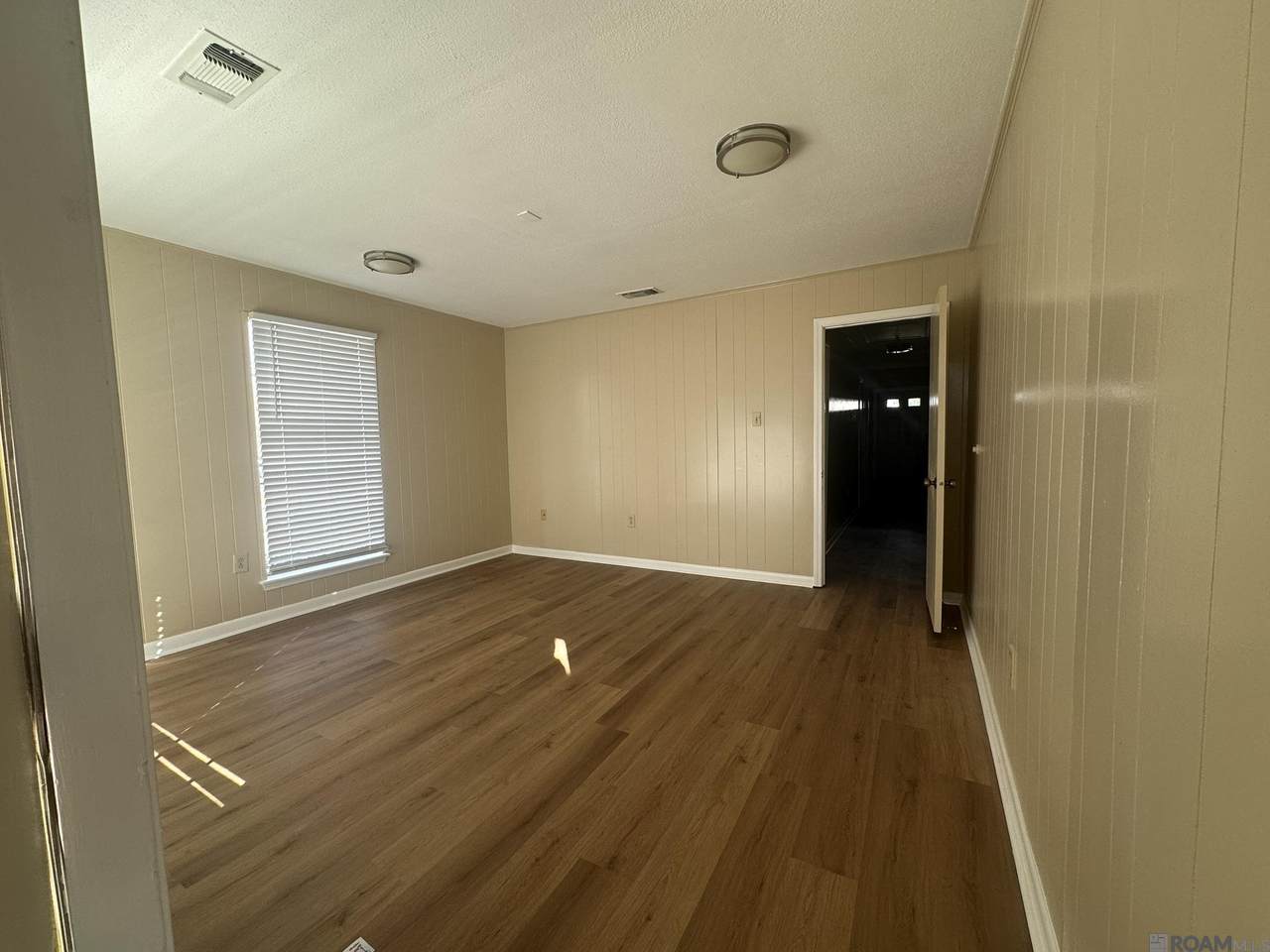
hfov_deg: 102.1
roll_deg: +0.8
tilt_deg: -2.7
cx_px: 635
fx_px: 514
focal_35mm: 14
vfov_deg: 85.7
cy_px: 476
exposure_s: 1/99
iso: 64
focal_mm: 2.22
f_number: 2.2
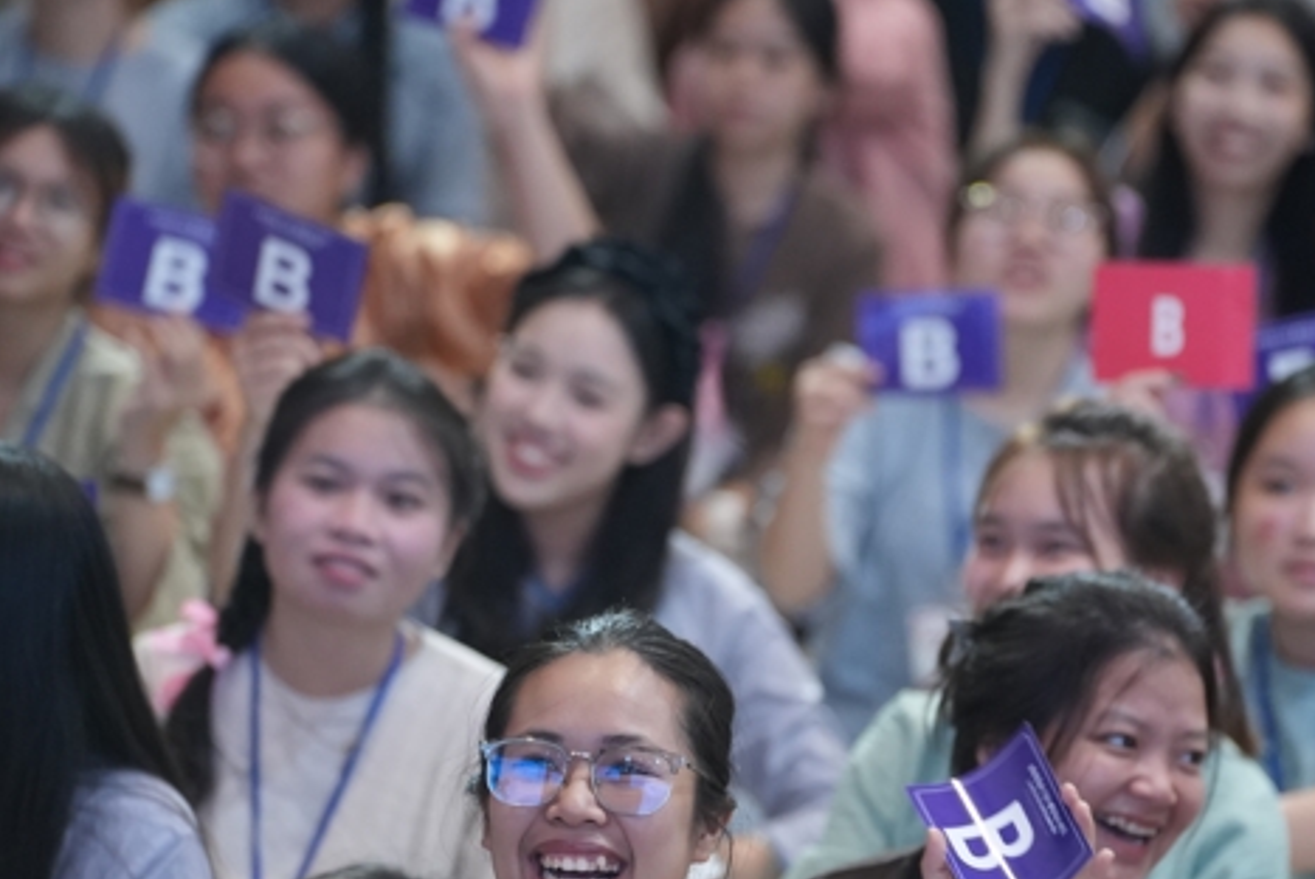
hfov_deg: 6.6
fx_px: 11440
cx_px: 753
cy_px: 758
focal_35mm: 313
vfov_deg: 4.4
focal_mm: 150
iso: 2500
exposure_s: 1/200
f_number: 2.8
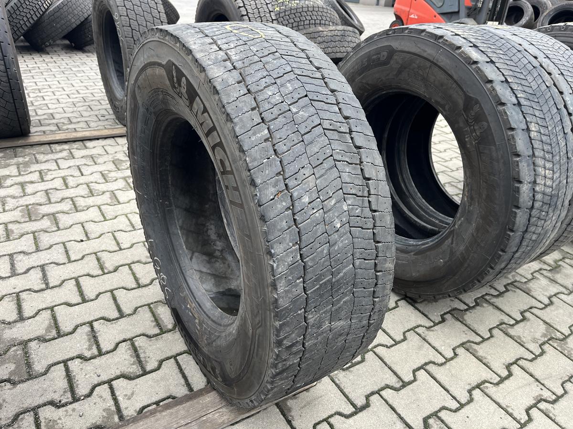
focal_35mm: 26
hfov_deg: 67.3
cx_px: 286
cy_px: 214
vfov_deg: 53.1
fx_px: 430
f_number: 1.6
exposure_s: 1/231
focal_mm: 5.1
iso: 40
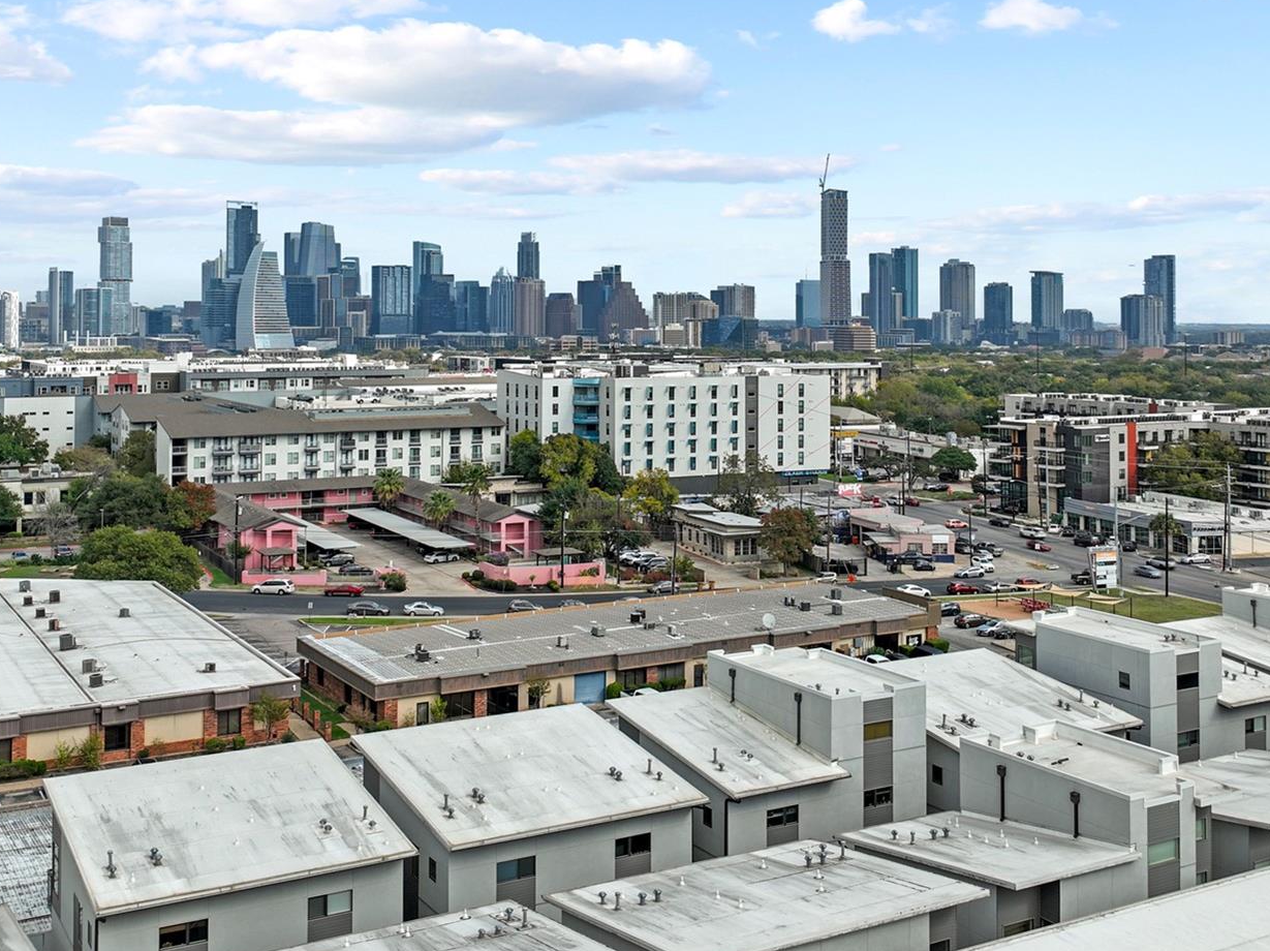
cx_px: 646
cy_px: 282
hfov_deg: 46.8
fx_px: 1467
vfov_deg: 35.4
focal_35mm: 40
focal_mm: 12.29
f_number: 2.8
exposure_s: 1/1250
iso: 100
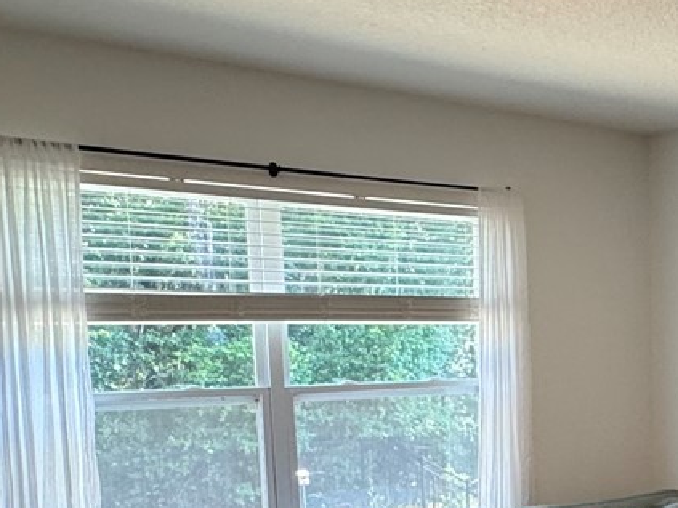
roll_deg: -0.7
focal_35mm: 53
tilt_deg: -6.8
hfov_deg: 28.7
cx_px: 906
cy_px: 439
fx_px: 1038
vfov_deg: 26.7
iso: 200
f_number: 2.2
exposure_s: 1/120
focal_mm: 2.22
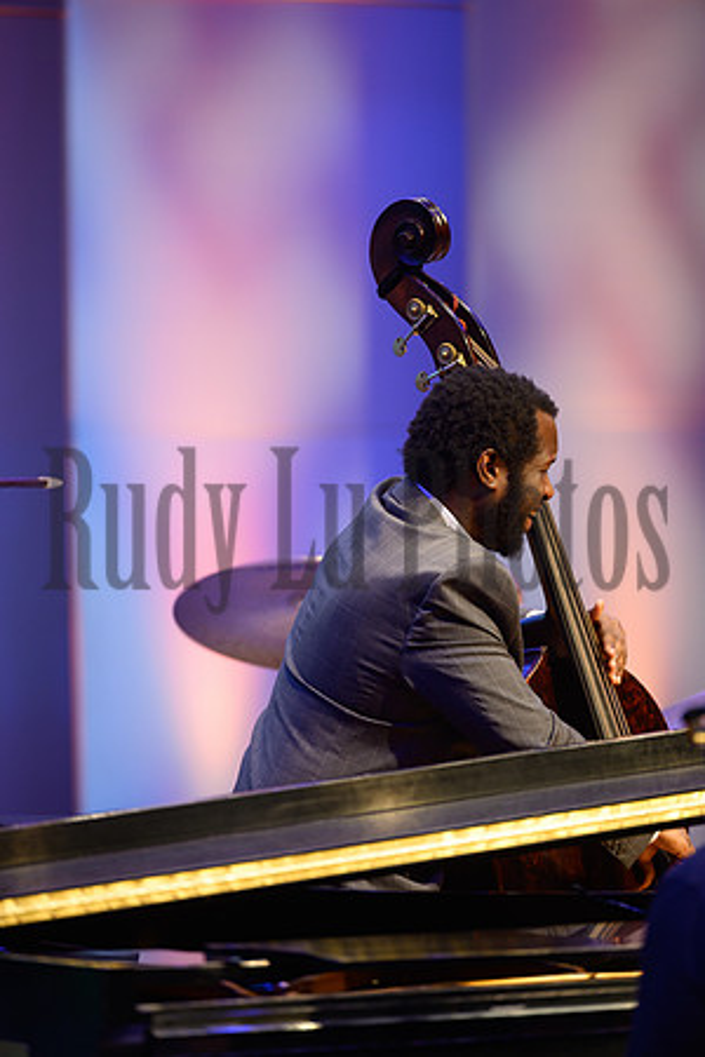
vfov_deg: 10.3
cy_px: 528
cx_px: 352
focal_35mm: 200
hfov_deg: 6.9
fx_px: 5875
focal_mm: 200
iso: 800
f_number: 2.8
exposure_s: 1/125
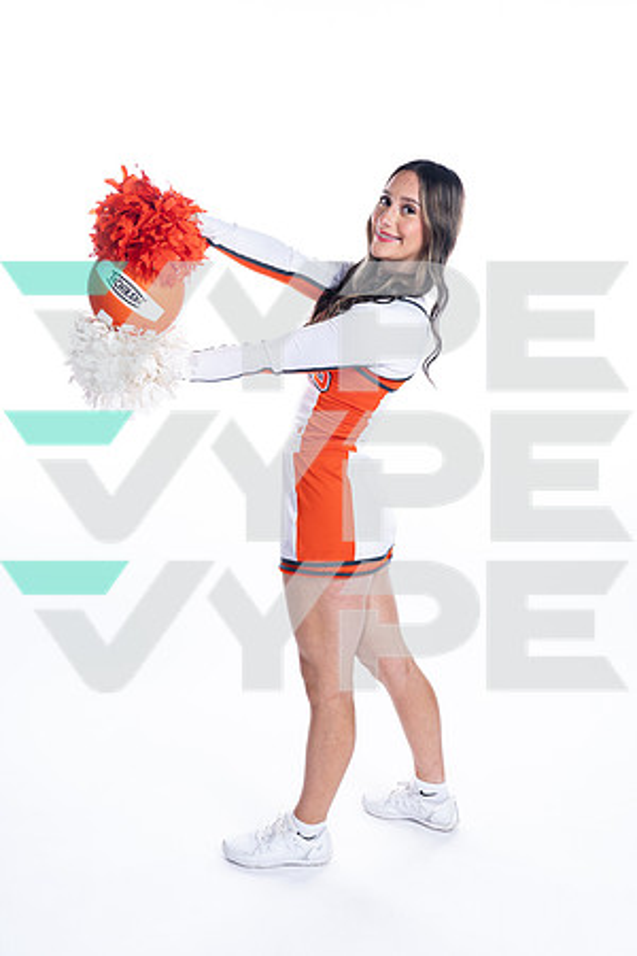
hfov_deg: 33.4
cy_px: 478
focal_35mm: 40
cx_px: 318
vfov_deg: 48.5
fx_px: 1062
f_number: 5.6
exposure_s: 1/250
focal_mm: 40
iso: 400
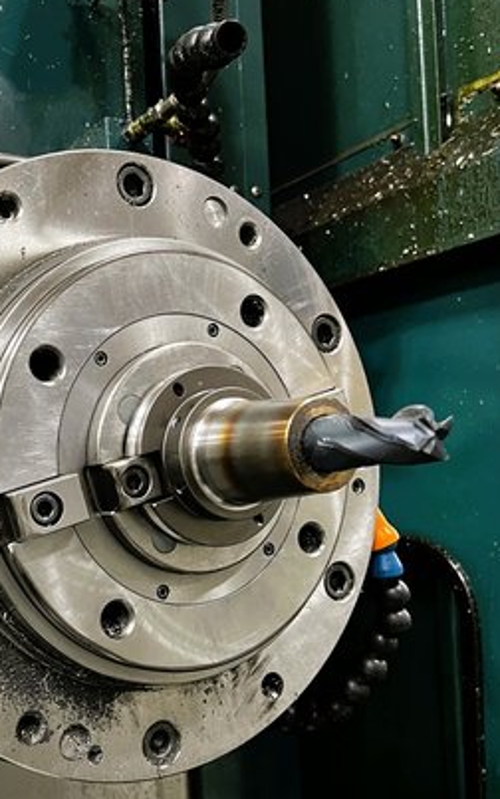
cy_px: 476
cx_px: 115
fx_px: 894
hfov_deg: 30.6
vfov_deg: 47.9
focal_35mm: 41
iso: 500
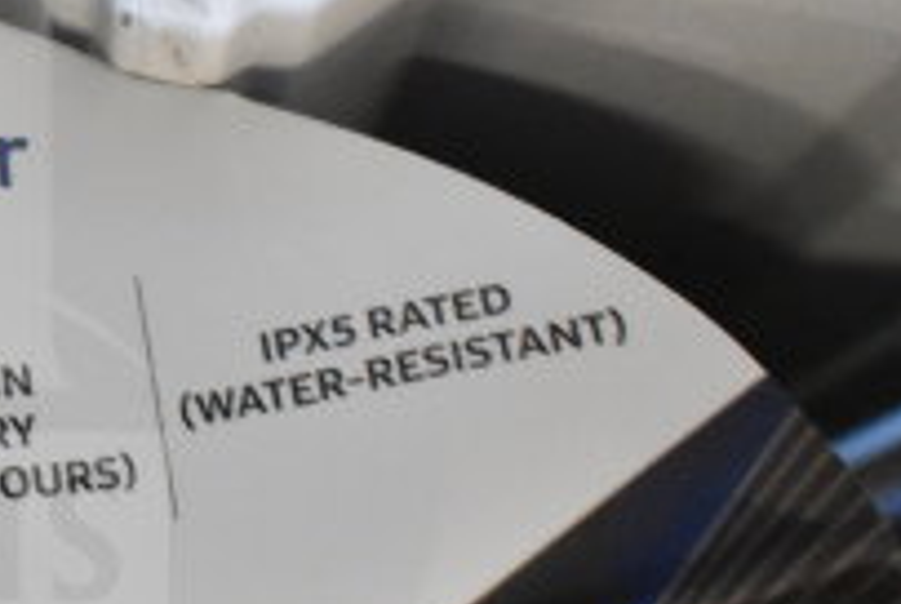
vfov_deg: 11.8
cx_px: -333
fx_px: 2932
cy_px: 291
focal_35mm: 117
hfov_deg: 16.3
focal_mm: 26
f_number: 4
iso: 4500
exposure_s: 1/40
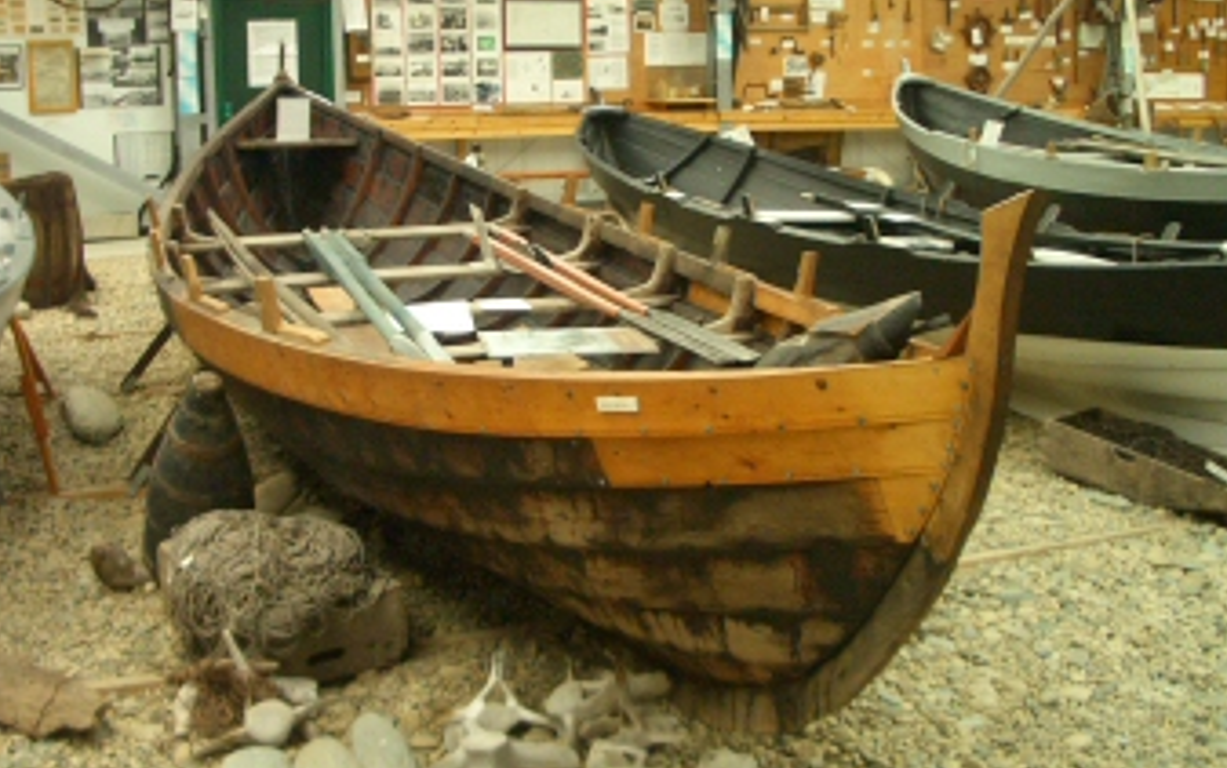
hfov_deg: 45.2
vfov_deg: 29.2
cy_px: 375
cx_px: 575
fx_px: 1472
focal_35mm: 44
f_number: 2.6
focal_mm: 5.8
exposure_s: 1/80
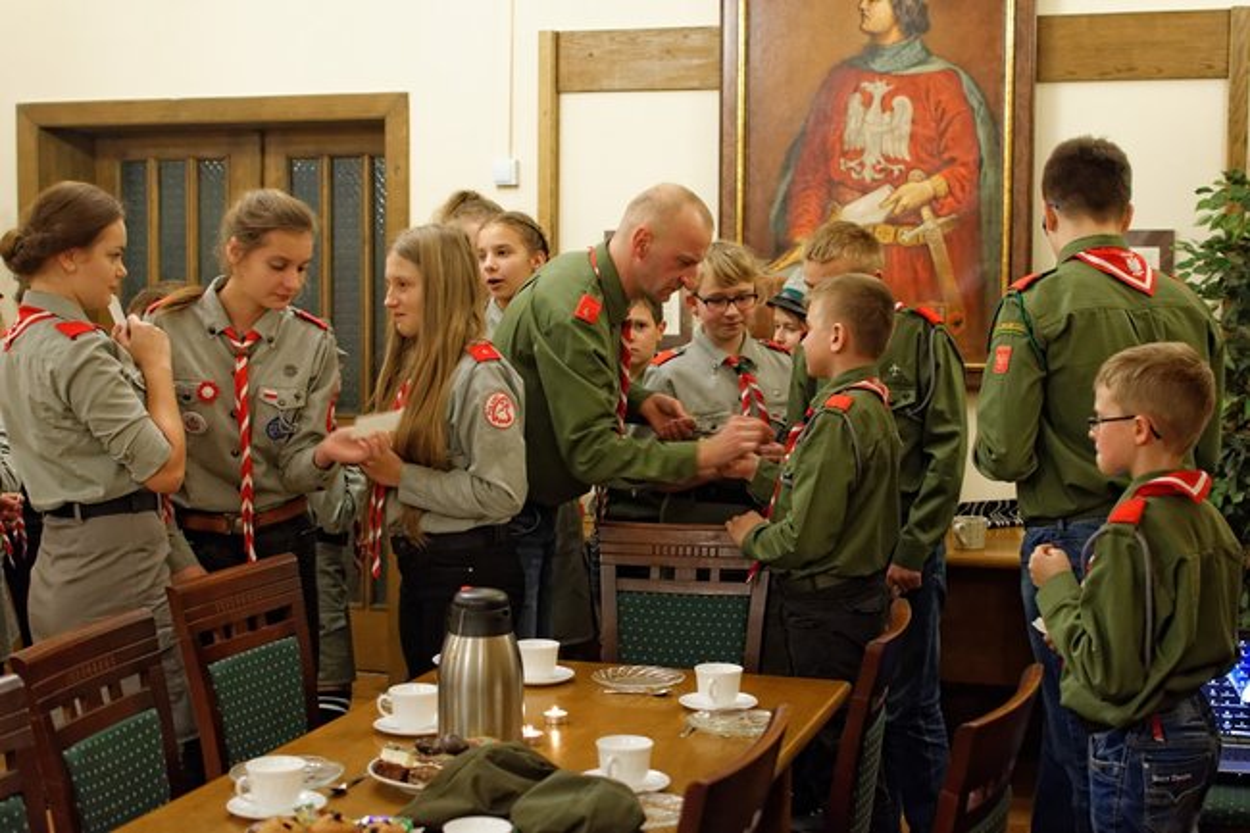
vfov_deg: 25.7
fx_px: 1822
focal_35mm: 52
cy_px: 416
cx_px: 625
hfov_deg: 37.9
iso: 2800
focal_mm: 35
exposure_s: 1/60
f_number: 3.2
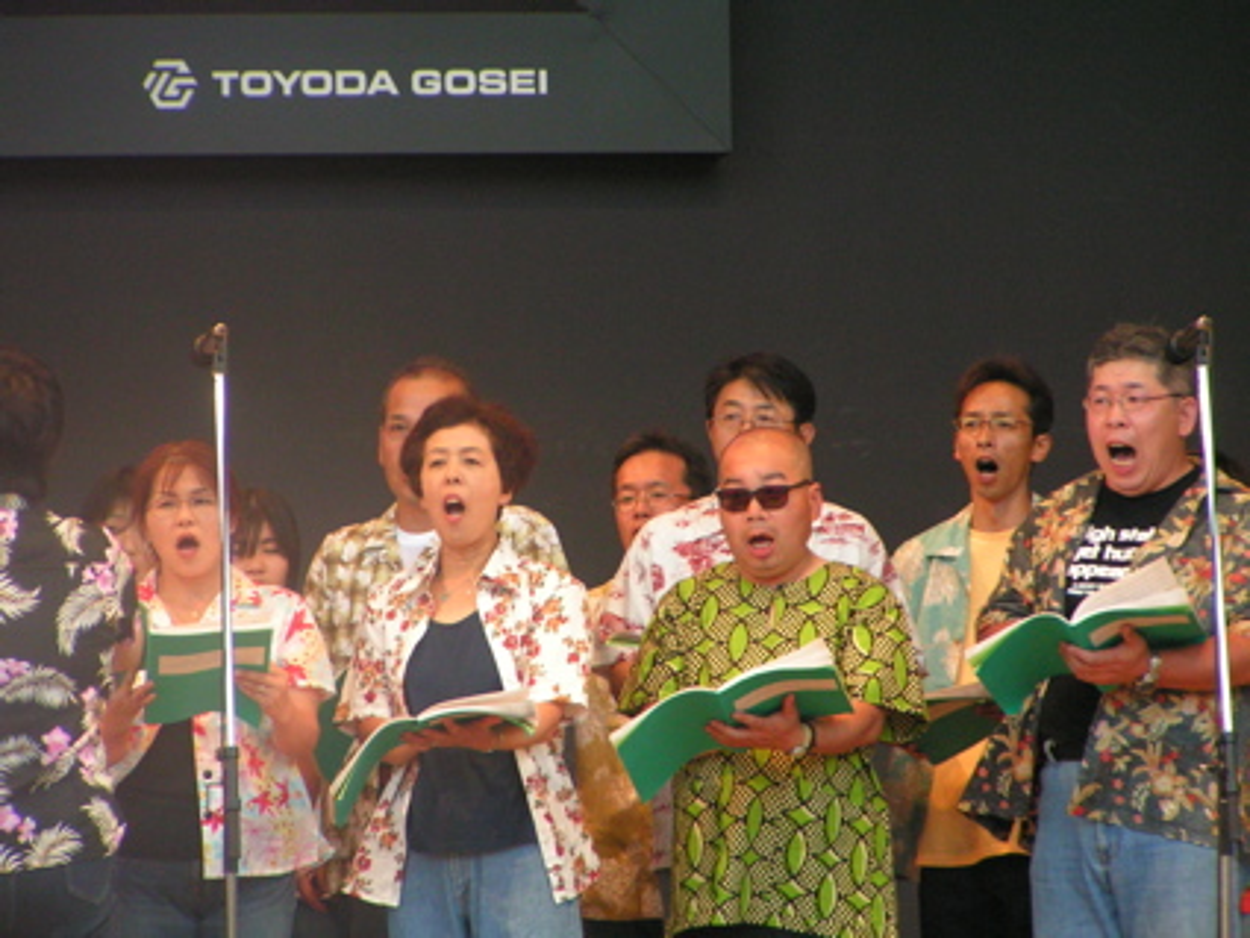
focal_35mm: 311
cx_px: 625
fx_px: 11234
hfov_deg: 6.4
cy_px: 469
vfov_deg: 4.8
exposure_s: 1/200
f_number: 3.5
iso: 200
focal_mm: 47.6
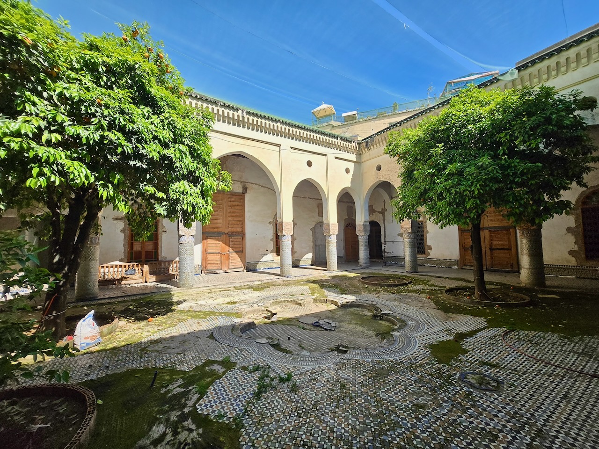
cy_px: 224
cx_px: 300
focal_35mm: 13
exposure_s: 1/525
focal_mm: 1.7
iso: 25
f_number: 2.2
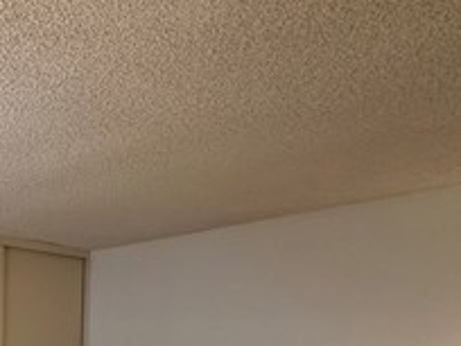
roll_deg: +0.4
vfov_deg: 28.3
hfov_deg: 36.5
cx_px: -43
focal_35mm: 44
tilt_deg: -8.1
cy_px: 423
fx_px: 586
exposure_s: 1/60
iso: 320
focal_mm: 2.22
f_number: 2.2
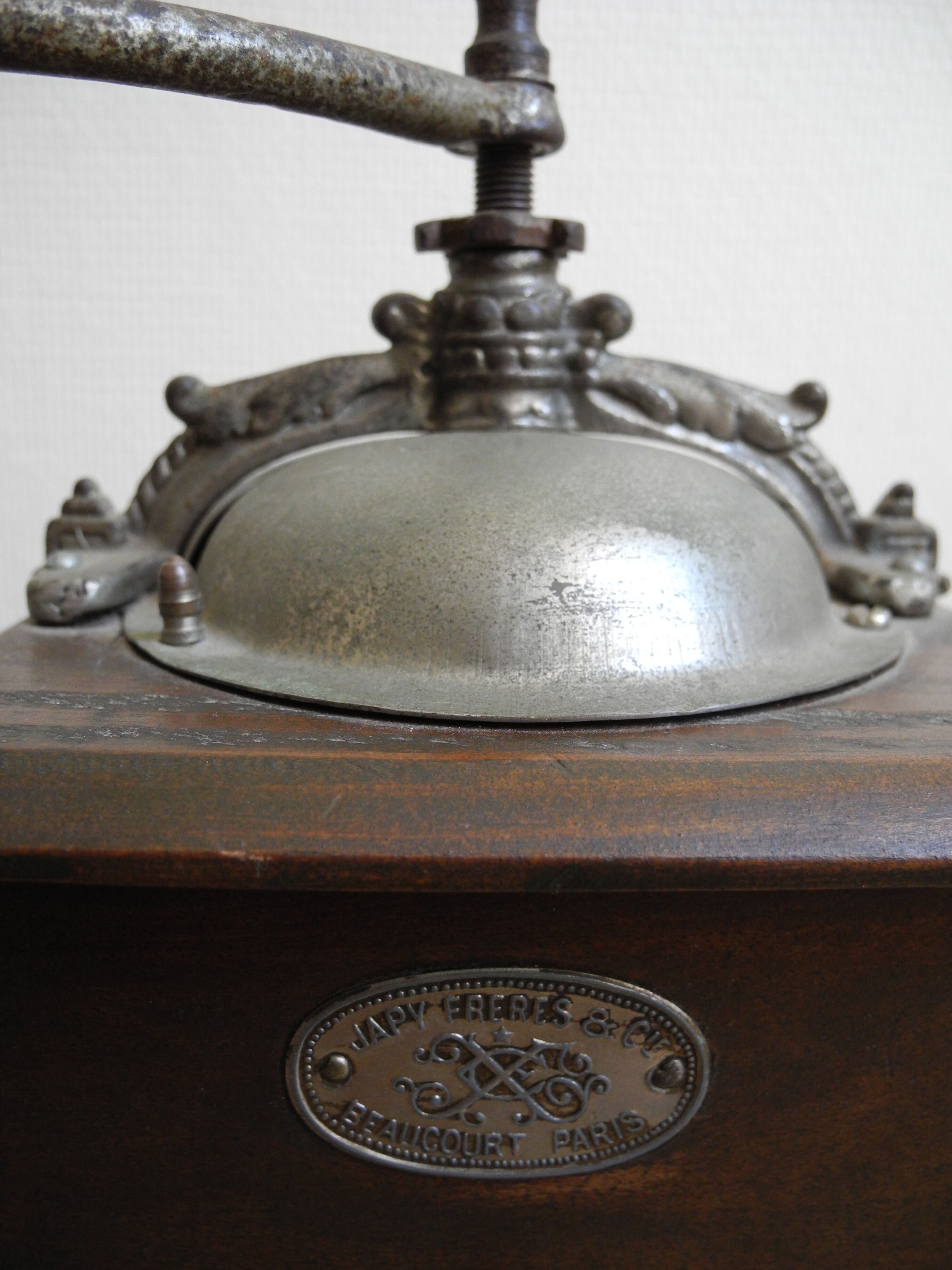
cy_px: 635
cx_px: 476
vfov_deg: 63.4
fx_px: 1027
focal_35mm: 28
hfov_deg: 49.7
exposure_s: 1/30
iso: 367
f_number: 2.8
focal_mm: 6
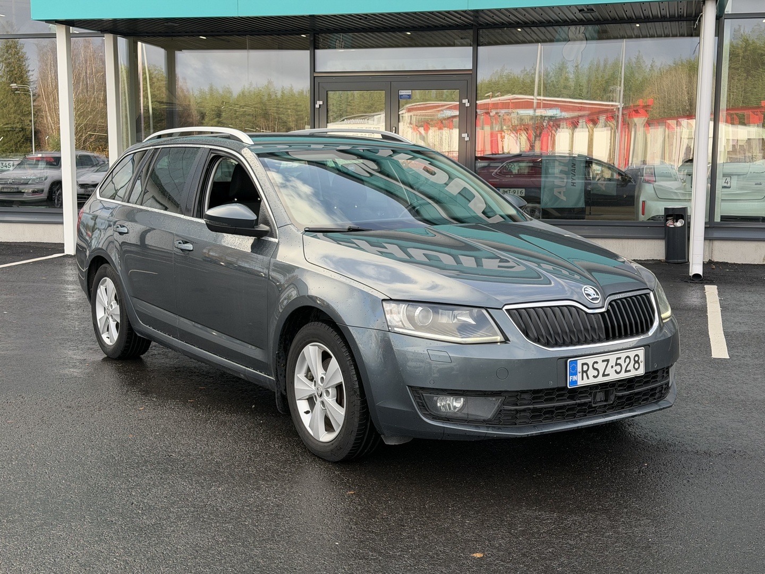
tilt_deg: -7.2
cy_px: 287
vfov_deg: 30.3
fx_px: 1061
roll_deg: -0.3
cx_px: 382
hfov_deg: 39.7
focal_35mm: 48
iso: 64
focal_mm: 6.76
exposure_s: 1/561
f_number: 1.78
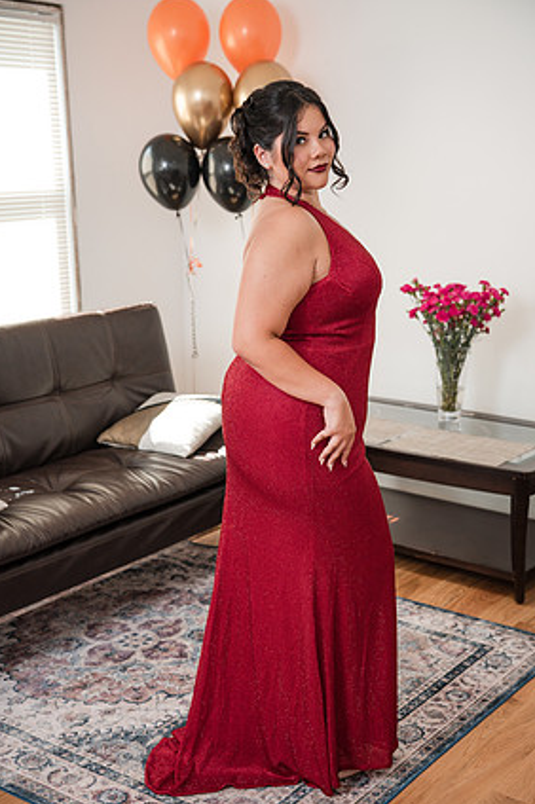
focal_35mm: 51
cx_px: 275
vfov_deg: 38.9
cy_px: 421
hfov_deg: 26.4
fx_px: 1139
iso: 640
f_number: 3.2
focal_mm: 48
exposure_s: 1/250
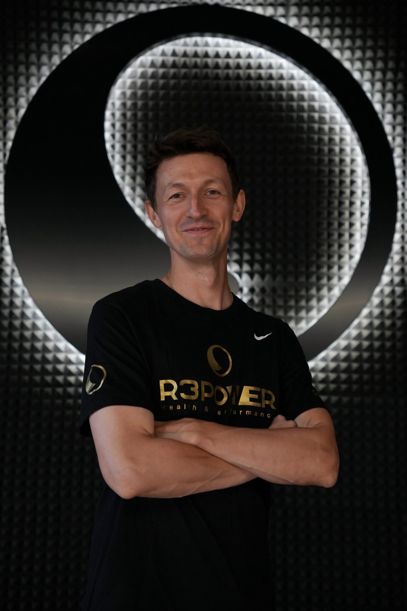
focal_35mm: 60
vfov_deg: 33.4
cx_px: 204
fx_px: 1019
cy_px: 298
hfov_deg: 22.6
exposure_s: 1/100
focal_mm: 38.7
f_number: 3.5
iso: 1600
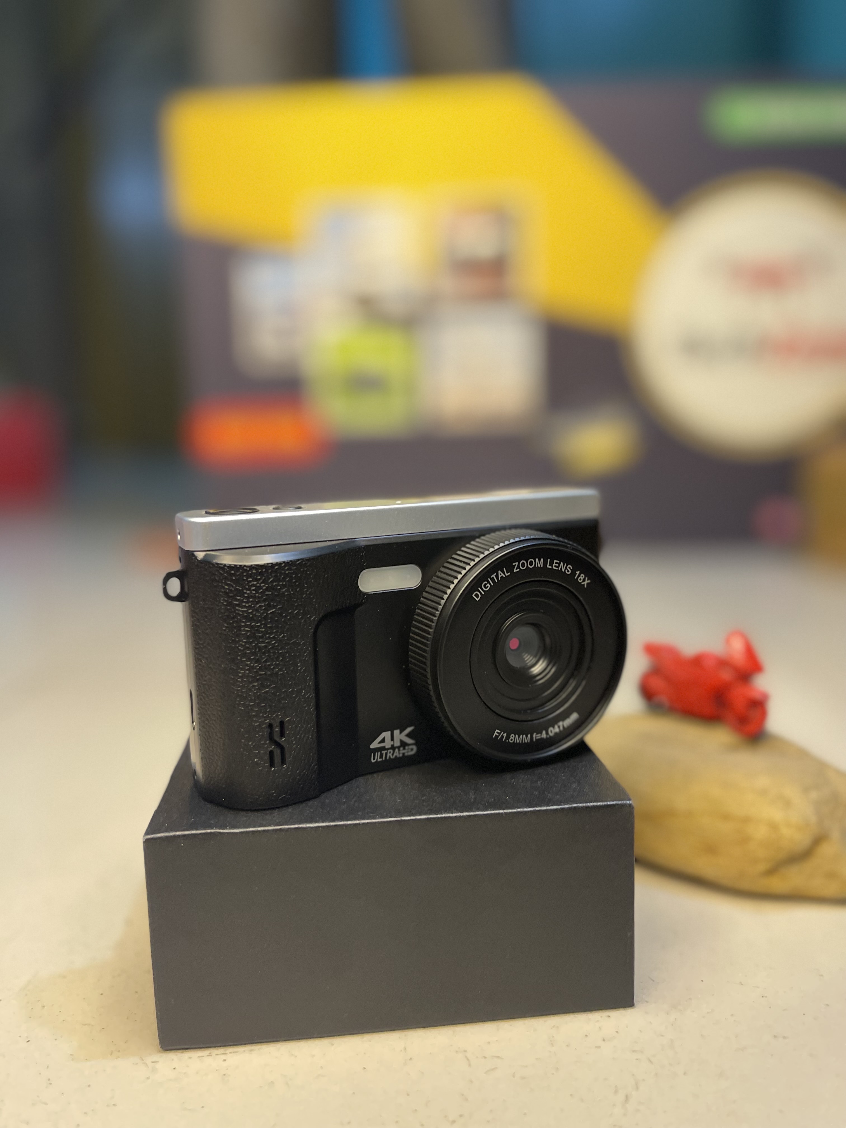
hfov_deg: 53.1
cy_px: 564
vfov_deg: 67.3
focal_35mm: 26
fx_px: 847
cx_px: 423
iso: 400
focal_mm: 5.1
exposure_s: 1/33
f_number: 1.6
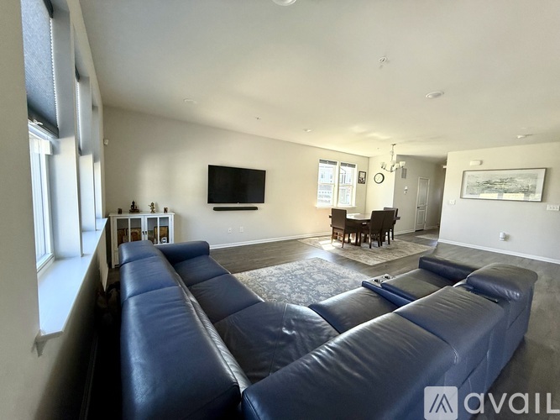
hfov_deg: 102.1
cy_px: 210
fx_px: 226
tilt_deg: -5.0
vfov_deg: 85.7
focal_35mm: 14
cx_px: 280
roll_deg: -2.2
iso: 125
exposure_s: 1/99
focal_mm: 2.22
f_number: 2.2
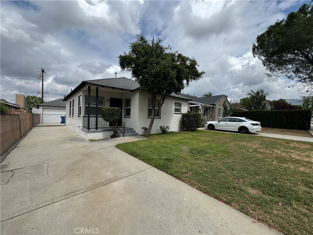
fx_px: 127
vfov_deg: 85.7
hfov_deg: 102.1
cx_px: 156
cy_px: 118
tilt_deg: -3.2
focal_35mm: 14
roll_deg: -2.4
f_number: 2.2
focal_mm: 2.22
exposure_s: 1/2273
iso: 50
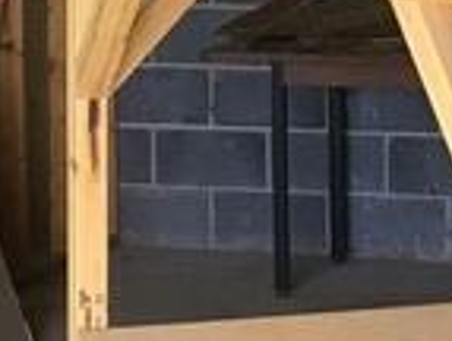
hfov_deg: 9.5
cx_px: 70
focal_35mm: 207
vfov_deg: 7.0
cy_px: -246
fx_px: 2710
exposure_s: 1/30
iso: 40
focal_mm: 4.15
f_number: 2.2
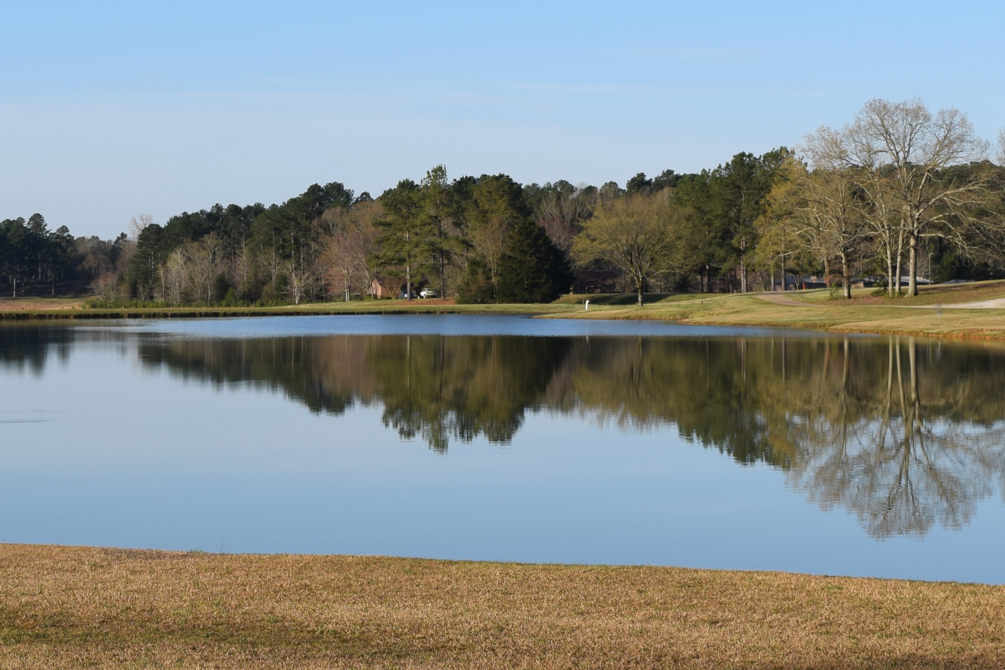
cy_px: 250
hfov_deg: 18.7
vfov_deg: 12.5
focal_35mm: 109
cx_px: 490
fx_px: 3048
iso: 200
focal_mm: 31
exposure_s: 1/320
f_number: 9
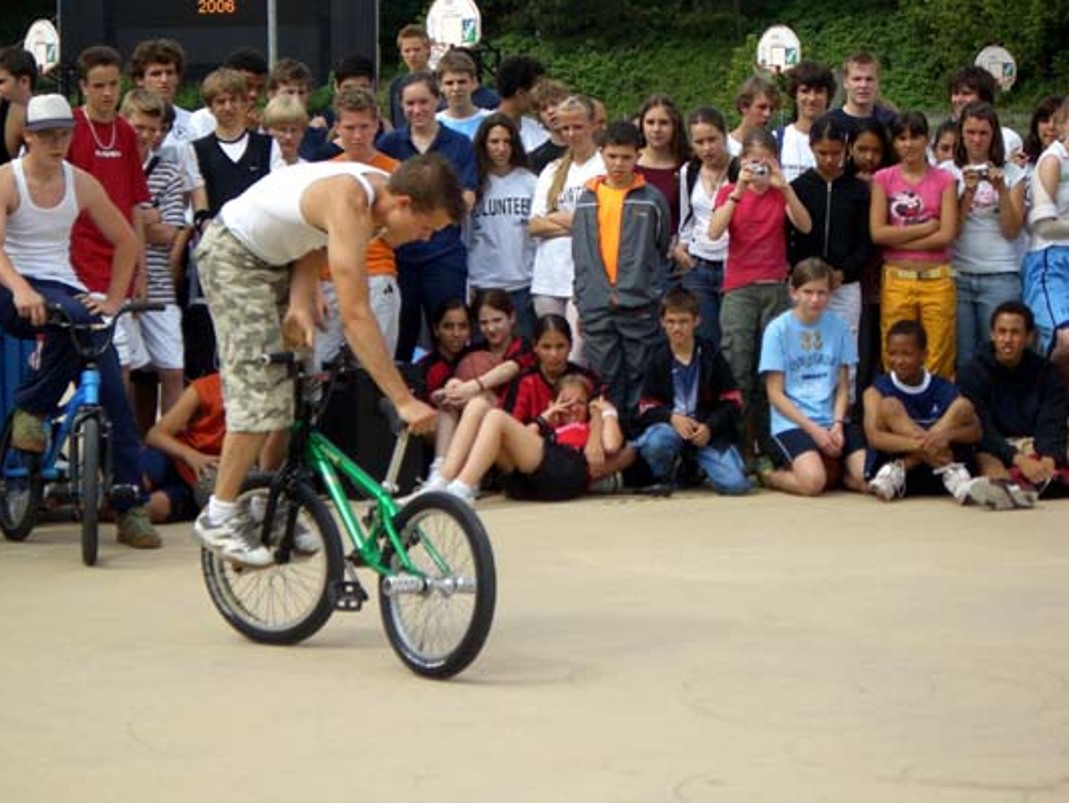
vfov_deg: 12.6
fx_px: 3647
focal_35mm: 118
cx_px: 527
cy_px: 414
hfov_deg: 16.7
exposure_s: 1/400
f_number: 5.2
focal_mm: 18.6
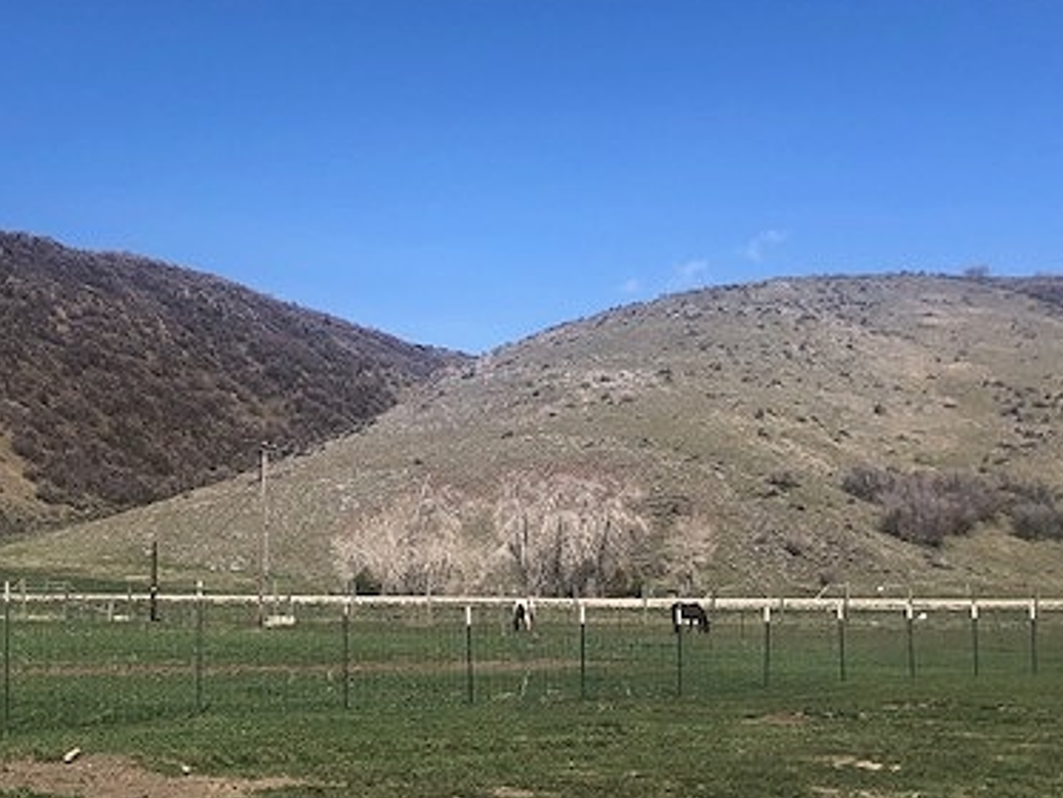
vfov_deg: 30.1
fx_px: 1474
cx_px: 217
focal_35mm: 48
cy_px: 527
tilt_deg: +3.2
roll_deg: +0.7
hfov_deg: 38.2
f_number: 1.8
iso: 20
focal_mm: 4
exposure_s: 1/1736
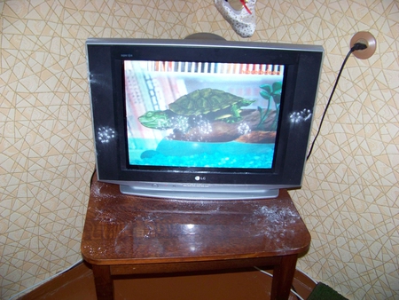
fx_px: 415
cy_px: 150
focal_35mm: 36
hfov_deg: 51.3
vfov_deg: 39.7
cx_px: 200
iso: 200
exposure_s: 1/30
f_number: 2.8
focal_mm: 5.85
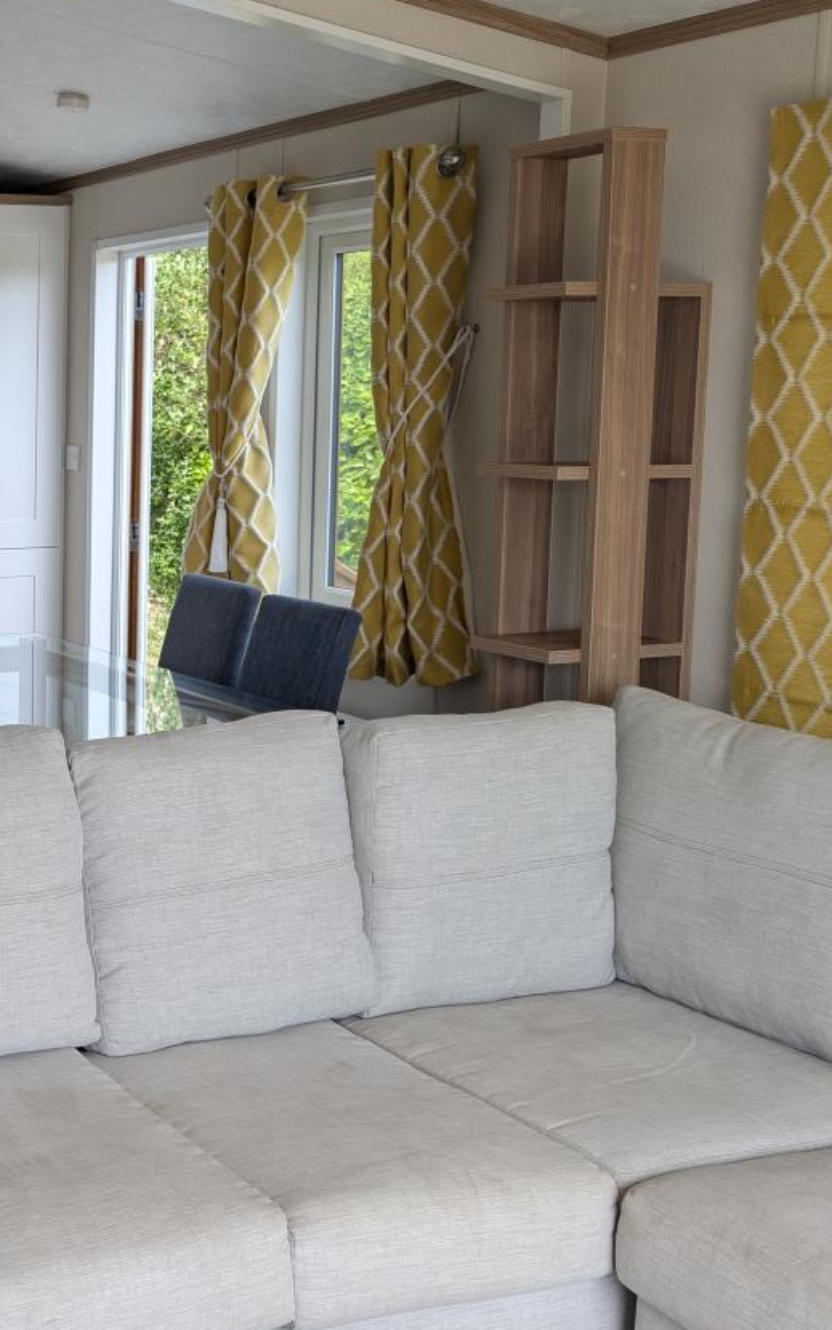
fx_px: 1596
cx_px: -215
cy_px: 593
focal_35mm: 44
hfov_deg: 25.6
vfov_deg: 45.2
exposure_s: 1/225
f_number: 1.68
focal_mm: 6.9
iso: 31
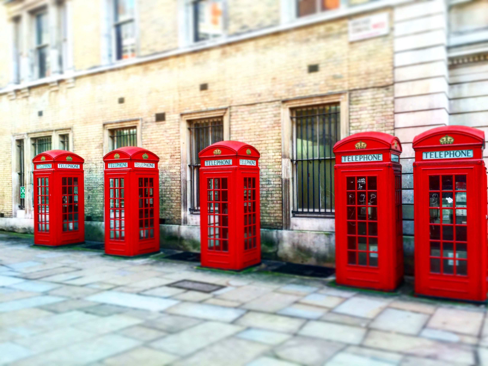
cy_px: 183
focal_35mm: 29
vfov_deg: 48.2
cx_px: 244
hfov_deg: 61.7
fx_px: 409
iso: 50
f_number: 2.2
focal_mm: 4.15
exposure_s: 1/120
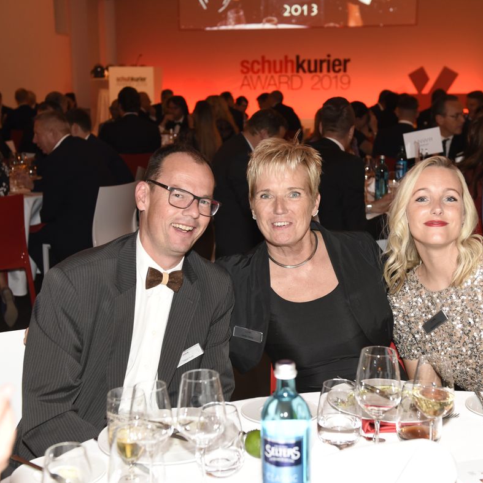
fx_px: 900
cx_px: 249
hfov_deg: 30.0
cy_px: 244
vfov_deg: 30.0
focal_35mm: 57
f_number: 4
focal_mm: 44
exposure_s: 1/80
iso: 1600
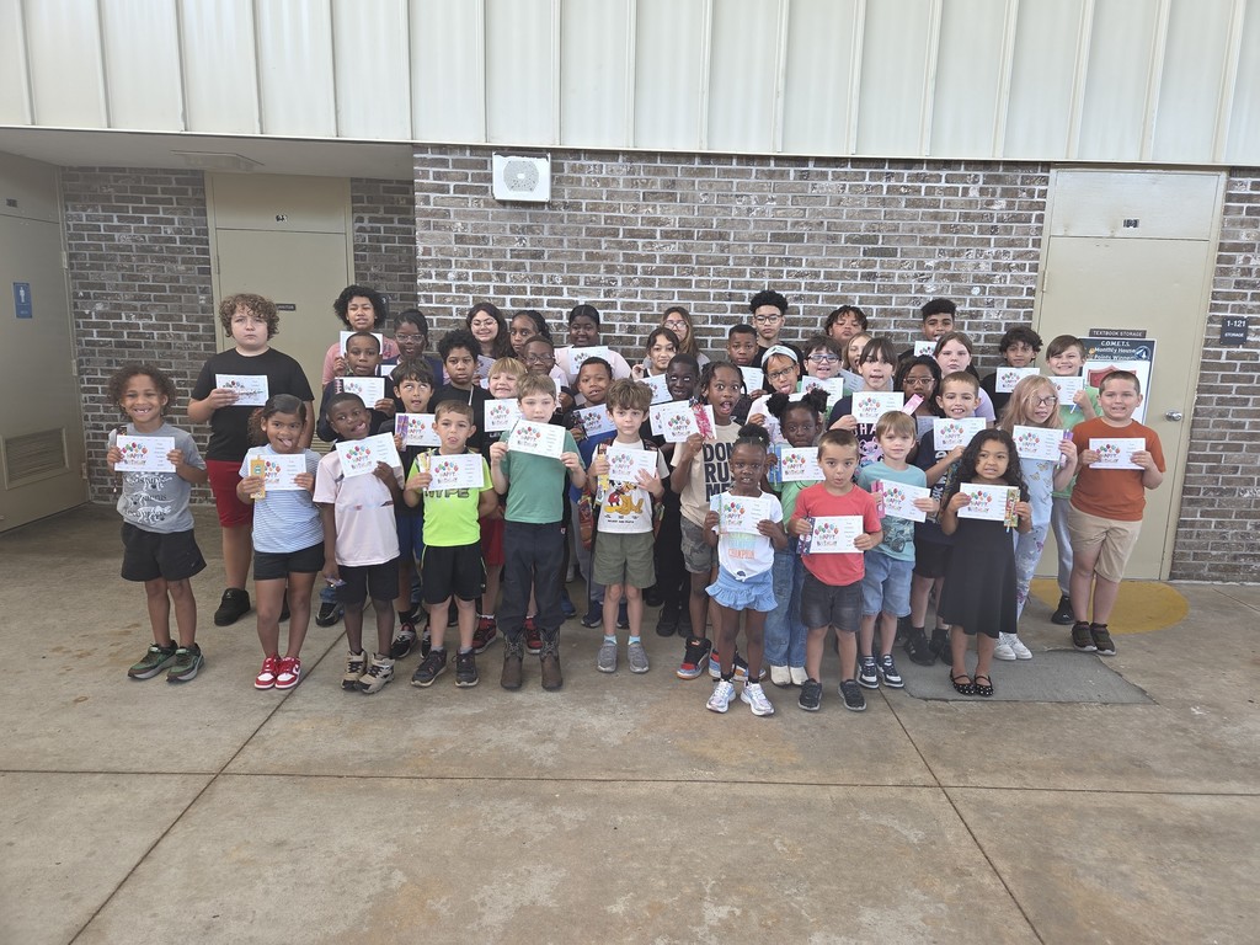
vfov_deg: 58.9
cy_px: 472
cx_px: 630
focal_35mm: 23
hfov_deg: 73.9
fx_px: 837
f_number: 1.8
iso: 160
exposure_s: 1/60
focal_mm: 5.4
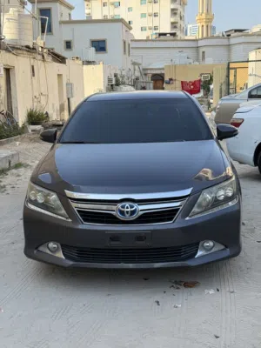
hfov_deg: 30.3
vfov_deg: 39.7
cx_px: 130
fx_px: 483
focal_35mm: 48
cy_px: 174
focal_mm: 6.76
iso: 80
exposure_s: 1/1484
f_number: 1.78
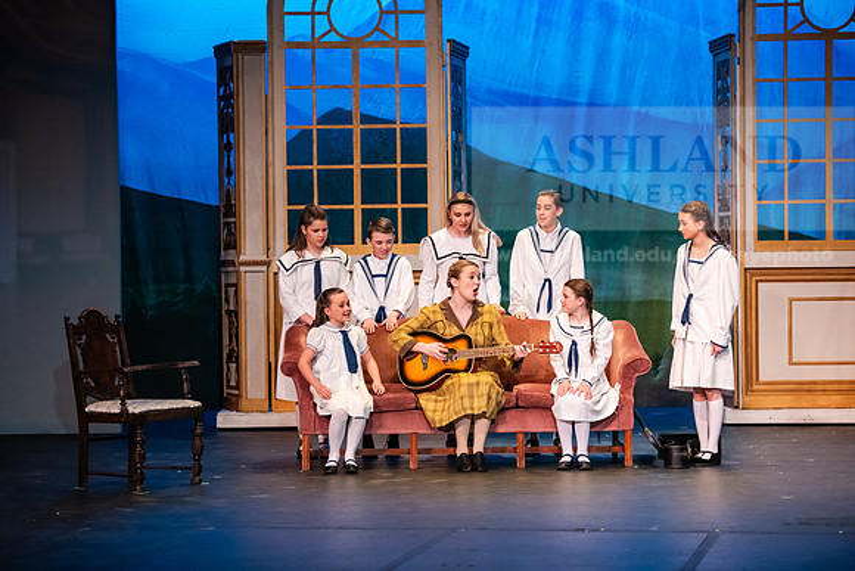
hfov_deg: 18.6
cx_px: 428
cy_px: 286
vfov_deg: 12.5
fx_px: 2613
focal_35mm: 110
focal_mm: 110
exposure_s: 1/200
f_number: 3.2
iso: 3200
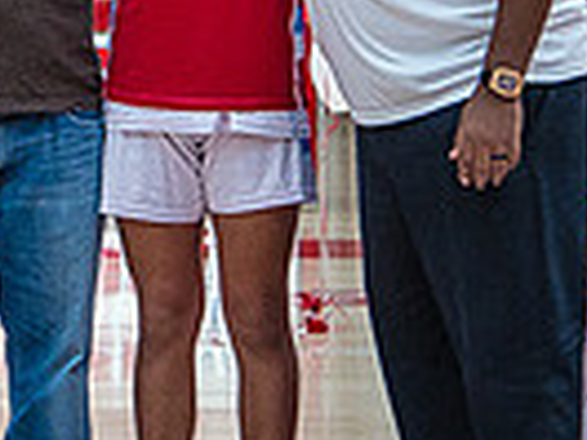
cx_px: -160
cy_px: -102
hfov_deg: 7.0
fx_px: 4731
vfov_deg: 5.3
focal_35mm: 279
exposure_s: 1/320
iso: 2000
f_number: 4
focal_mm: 66
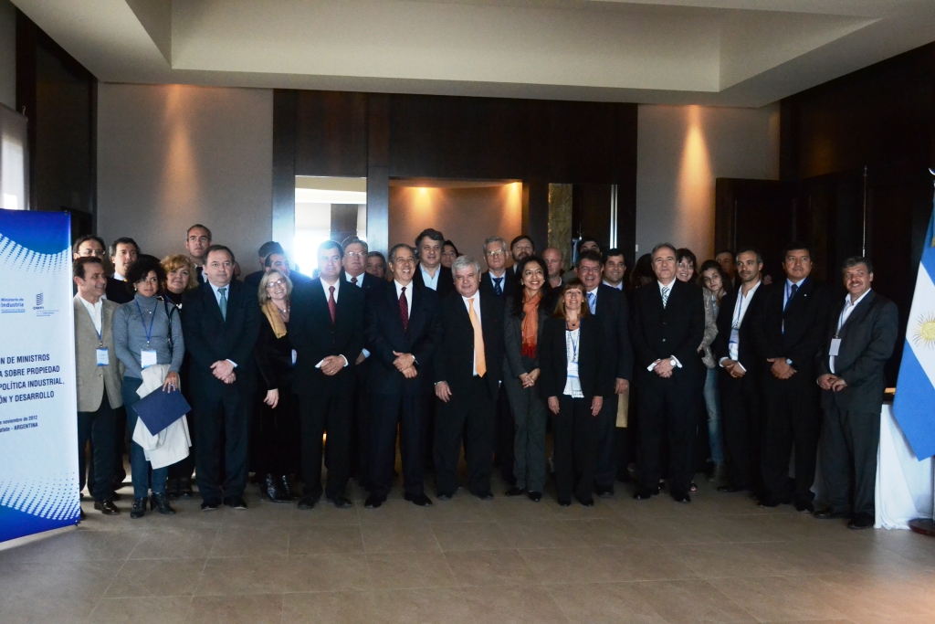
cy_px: 312
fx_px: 935
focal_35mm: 36
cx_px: 468
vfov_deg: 36.9
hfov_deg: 53.1
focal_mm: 24
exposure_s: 1/160
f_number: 6.3
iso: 3200
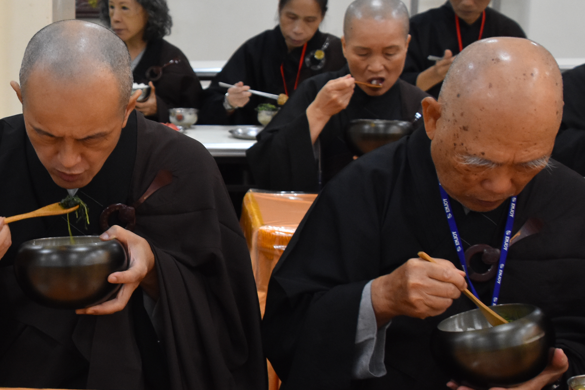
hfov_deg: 23.0
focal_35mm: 85
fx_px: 1381
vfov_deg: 16.1
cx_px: 14
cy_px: 206
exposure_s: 1/100
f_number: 5
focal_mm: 28
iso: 1600
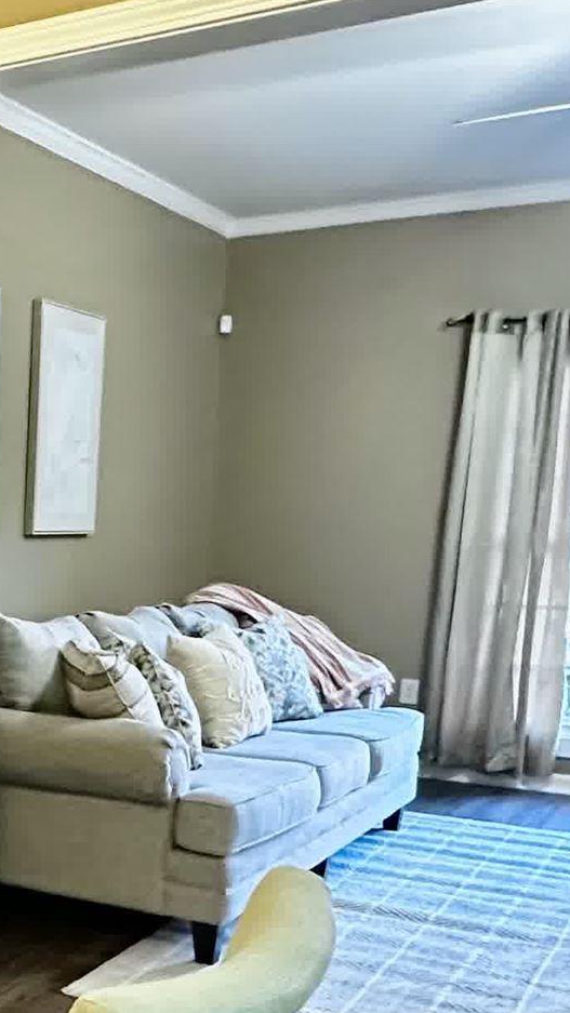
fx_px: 1344
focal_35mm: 50
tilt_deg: -11.1
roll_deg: -0.5
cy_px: 776
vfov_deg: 40.0
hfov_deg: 21.1
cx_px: -223
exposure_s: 1/60
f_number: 2.2
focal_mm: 2.22
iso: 800
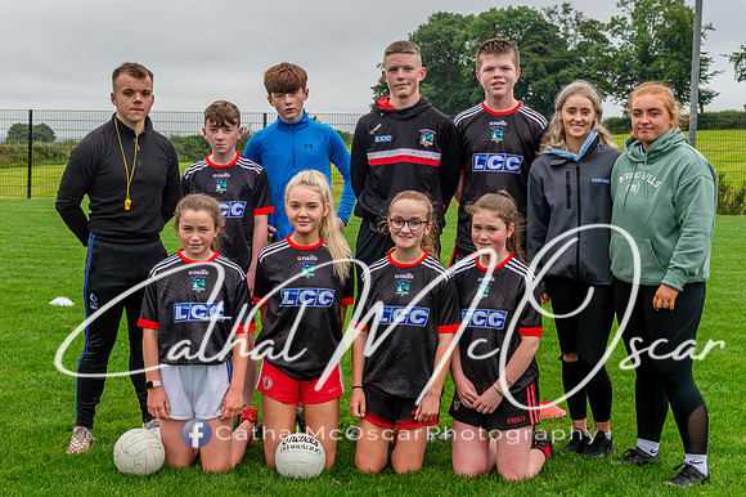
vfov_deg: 21.4
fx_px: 1315
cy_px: 223
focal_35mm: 64
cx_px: 315
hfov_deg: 31.6
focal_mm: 55
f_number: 6.3
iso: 220
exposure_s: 1/100
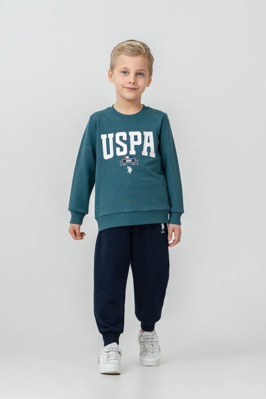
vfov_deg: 17.5
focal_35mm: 117
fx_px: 1296
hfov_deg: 11.7
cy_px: 200
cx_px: 133
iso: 160
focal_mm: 78
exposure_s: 1/160
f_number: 7.1
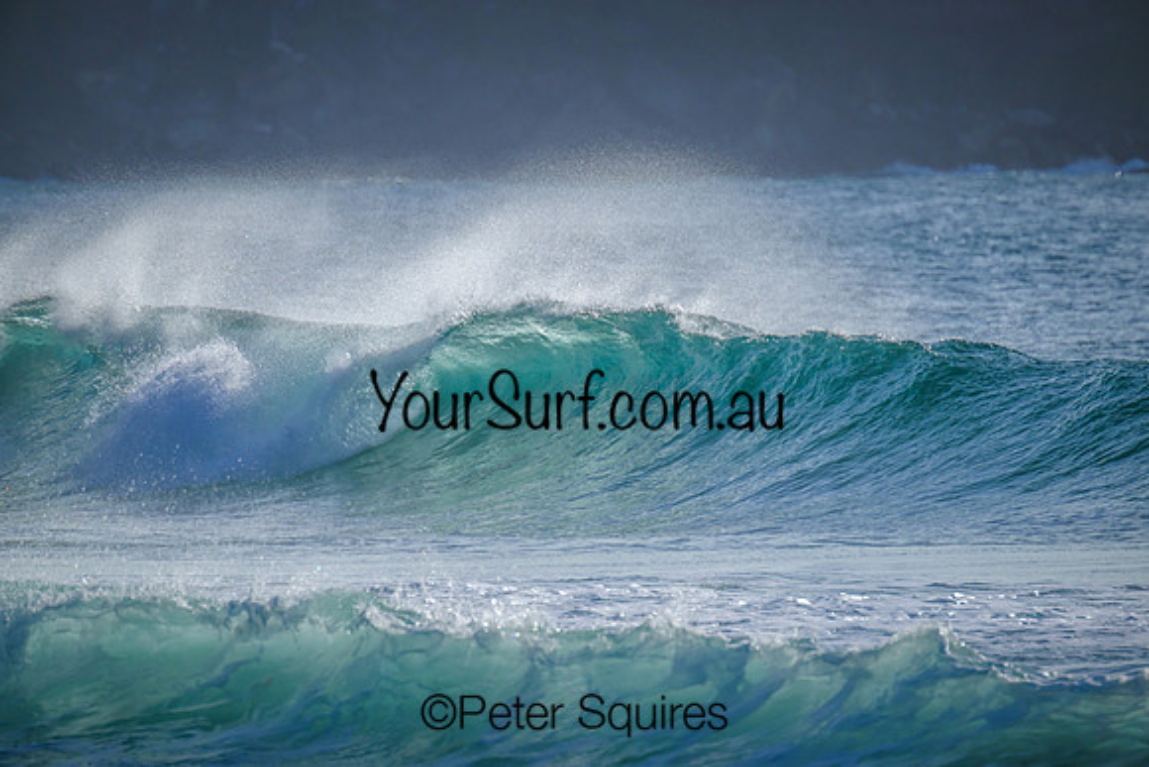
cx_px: 574
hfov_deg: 2.6
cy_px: 384
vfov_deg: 1.7
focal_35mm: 800
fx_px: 25538
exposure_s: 1/2500
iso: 640
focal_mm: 800
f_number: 11
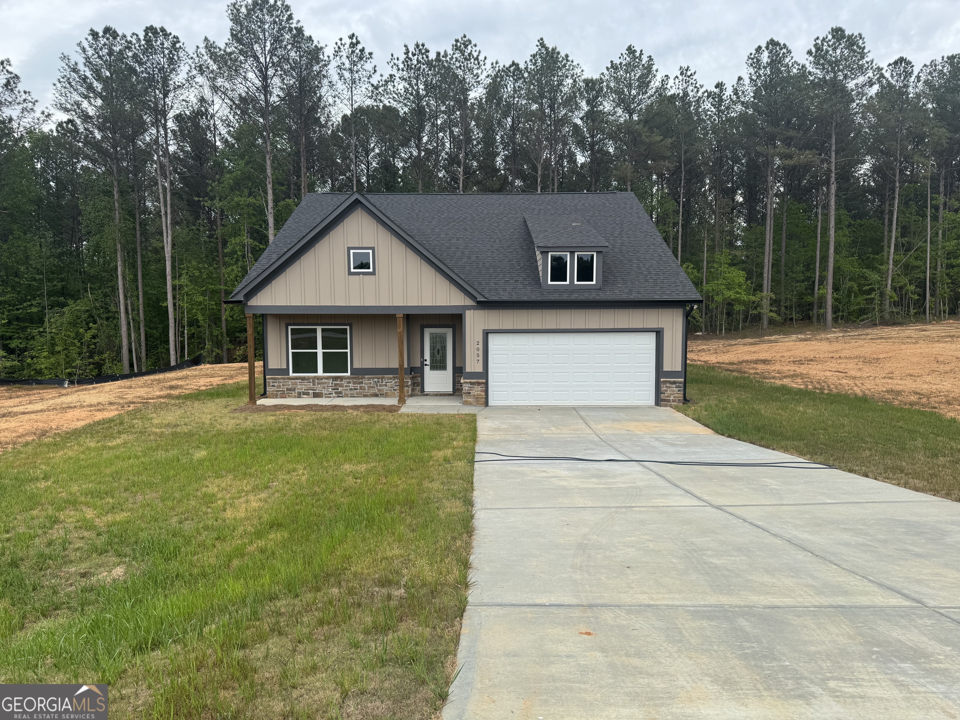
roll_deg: +0.3
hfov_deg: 71.6
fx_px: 666
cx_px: 480
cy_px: 360
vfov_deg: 56.8
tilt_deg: -4.8
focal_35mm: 24
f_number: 1.78
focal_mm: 6.76
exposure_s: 1/1818
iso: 80
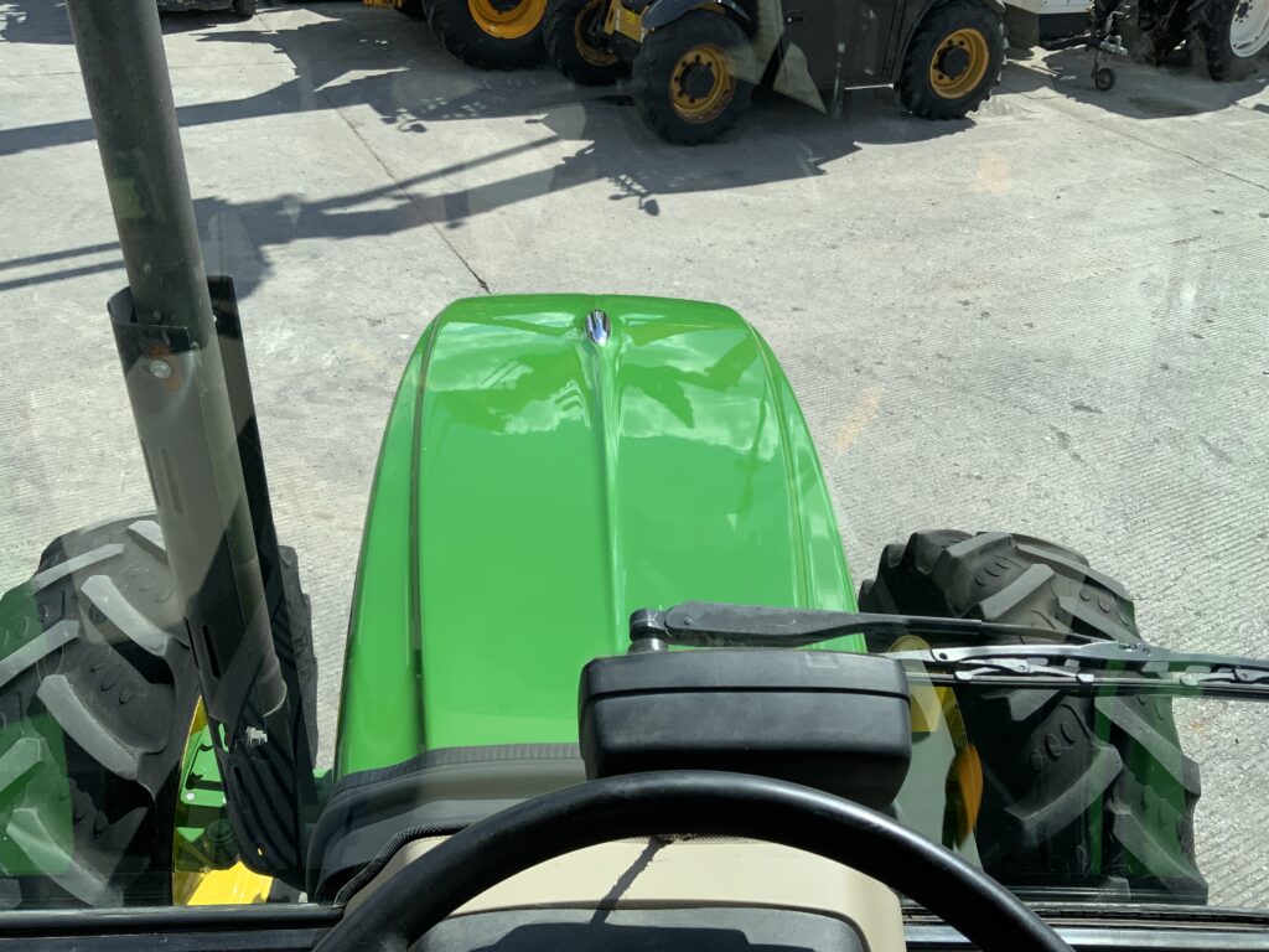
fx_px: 1063
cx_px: 634
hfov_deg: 61.7
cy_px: 476
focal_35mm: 29
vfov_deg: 48.2
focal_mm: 3
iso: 16
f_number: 1.8
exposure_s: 1/1377
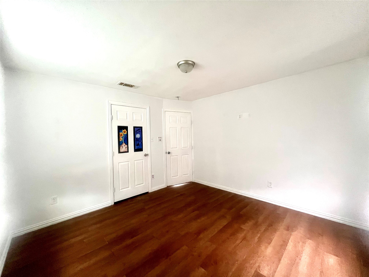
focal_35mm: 13
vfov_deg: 89.9
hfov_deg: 106.2
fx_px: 139
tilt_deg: -0.5
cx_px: 184
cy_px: 138
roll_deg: +1.1
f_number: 1.8
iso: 320
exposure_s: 1/60
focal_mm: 1.57
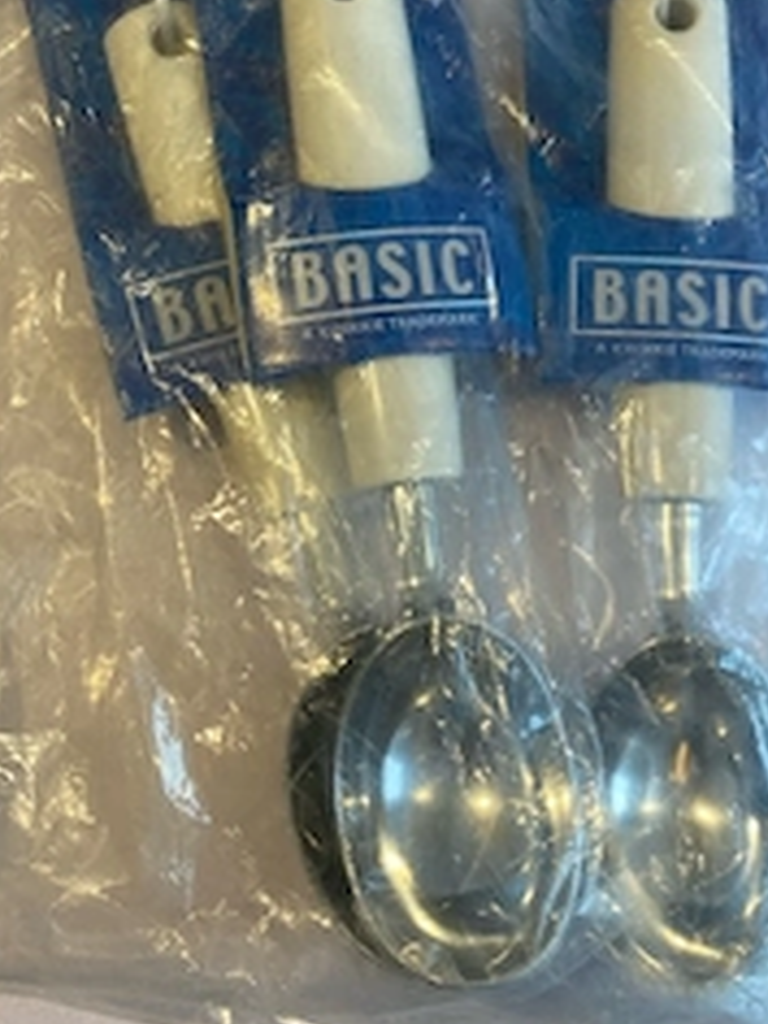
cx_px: 377
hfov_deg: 32.9
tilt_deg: -74.9
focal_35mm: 44
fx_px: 1302
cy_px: 356
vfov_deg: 42.5
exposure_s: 1/100
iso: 64
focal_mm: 4.25
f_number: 1.8
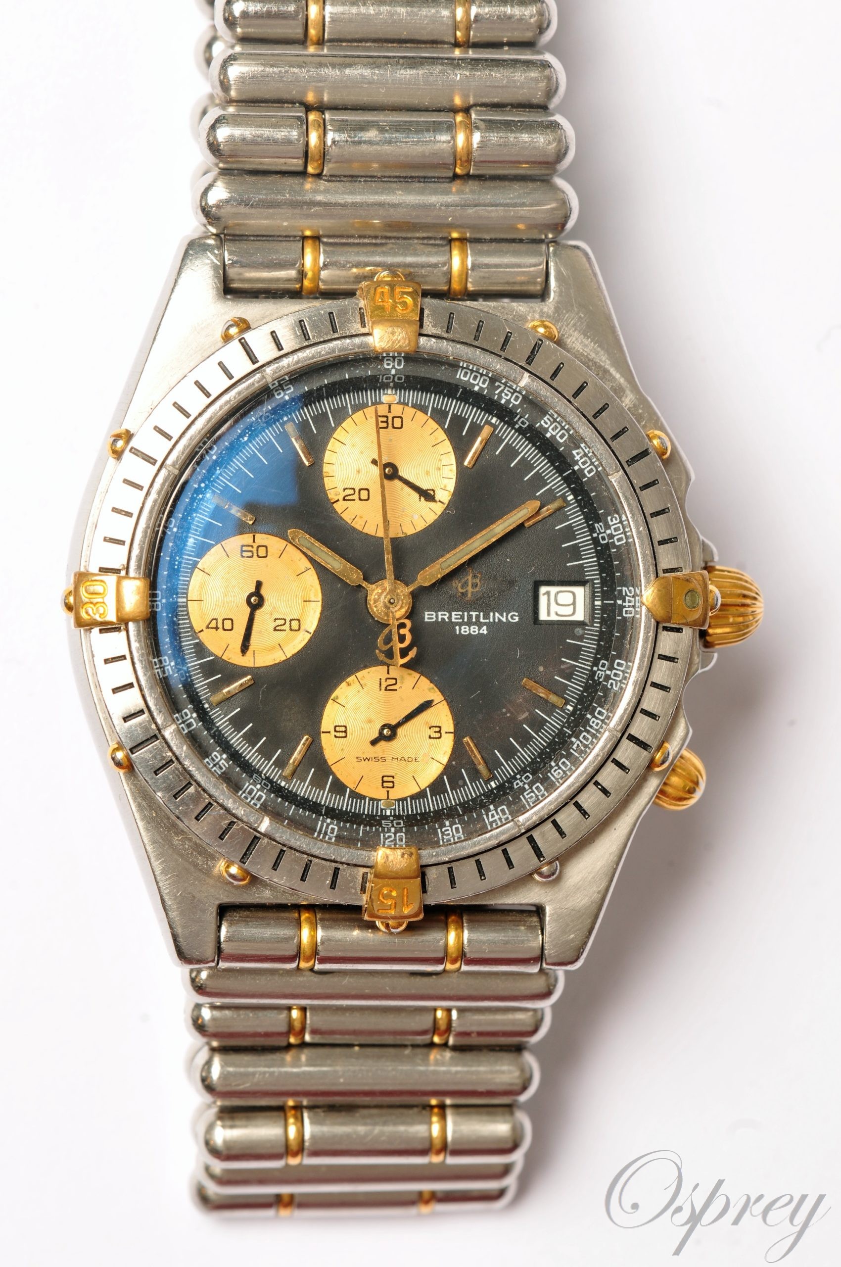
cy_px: 634
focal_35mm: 128
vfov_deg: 16.1
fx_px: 4480
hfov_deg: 10.7
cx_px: 420
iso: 200
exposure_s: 1/50
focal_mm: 85
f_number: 11
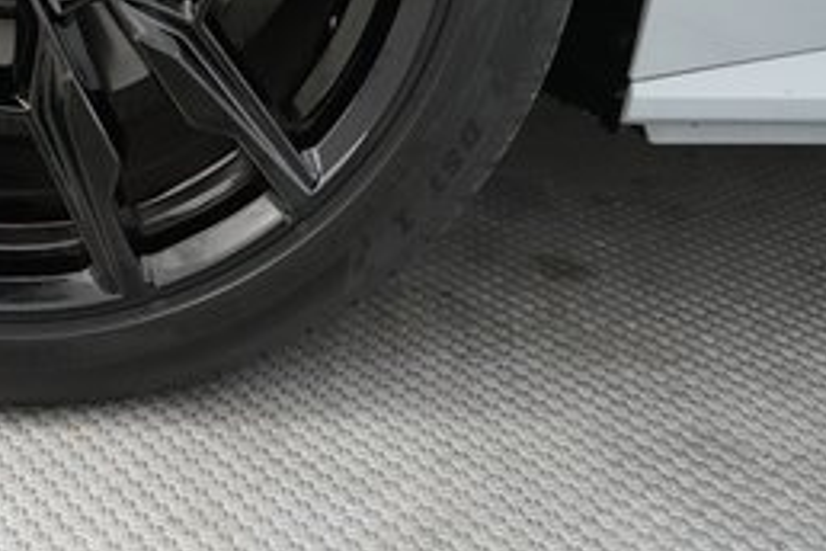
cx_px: 16
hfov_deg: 30.3
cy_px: -125
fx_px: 1422
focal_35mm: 62
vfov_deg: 20.4
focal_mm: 25
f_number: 2.8
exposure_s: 1/160
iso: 6400
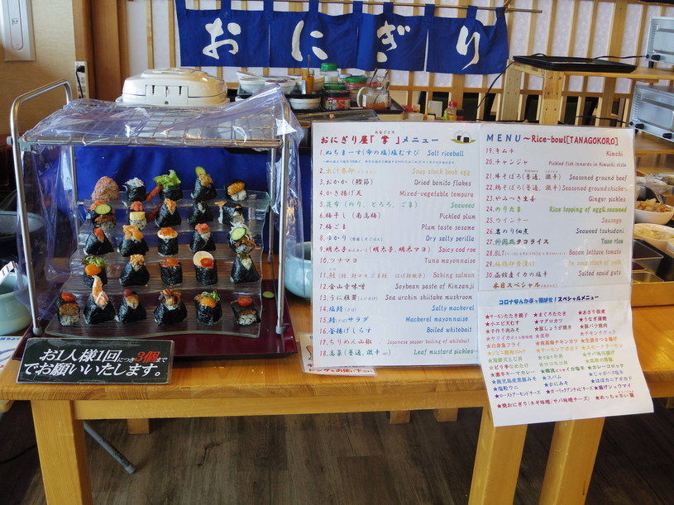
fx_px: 681
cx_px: 337
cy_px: 252
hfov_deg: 52.6
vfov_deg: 40.7
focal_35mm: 35
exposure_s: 1/50
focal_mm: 7.6
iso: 250
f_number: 3.2
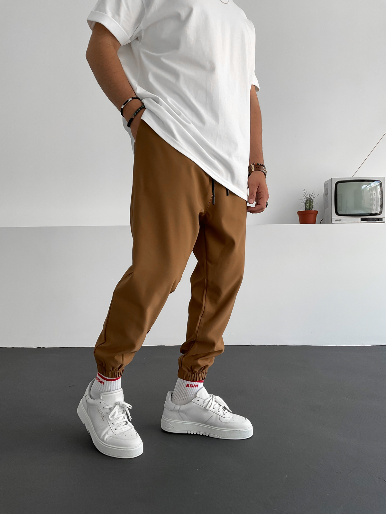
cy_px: 257
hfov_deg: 48.2
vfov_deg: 61.7
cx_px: 193
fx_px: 431
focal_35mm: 29
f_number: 1.8
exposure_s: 1/120
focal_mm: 3
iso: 32
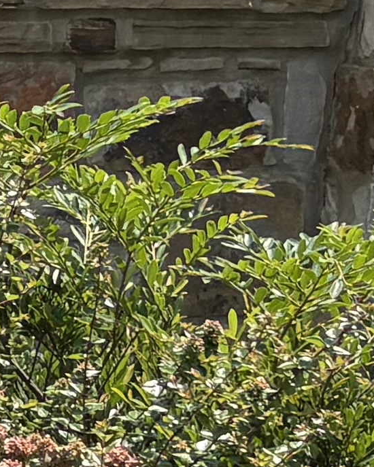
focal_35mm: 211
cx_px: -1177
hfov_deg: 6.0
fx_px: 2918
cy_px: -76
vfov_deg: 9.1
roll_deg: +1.4
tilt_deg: -0.1
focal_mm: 5.96
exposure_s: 1/3448
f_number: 1.6
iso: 50
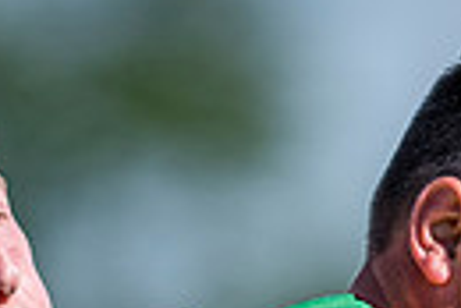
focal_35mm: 2039
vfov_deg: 0.7
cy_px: 579
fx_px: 26139
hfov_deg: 1.0
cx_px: 241
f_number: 2.8
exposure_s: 1/2500
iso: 100
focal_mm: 300
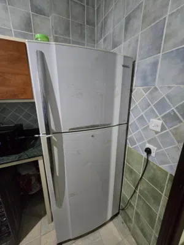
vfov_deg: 106.2
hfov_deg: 89.9
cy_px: 122
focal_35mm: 13
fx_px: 92
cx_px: 92
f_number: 2.2
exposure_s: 1/50
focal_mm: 2.2
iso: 1250
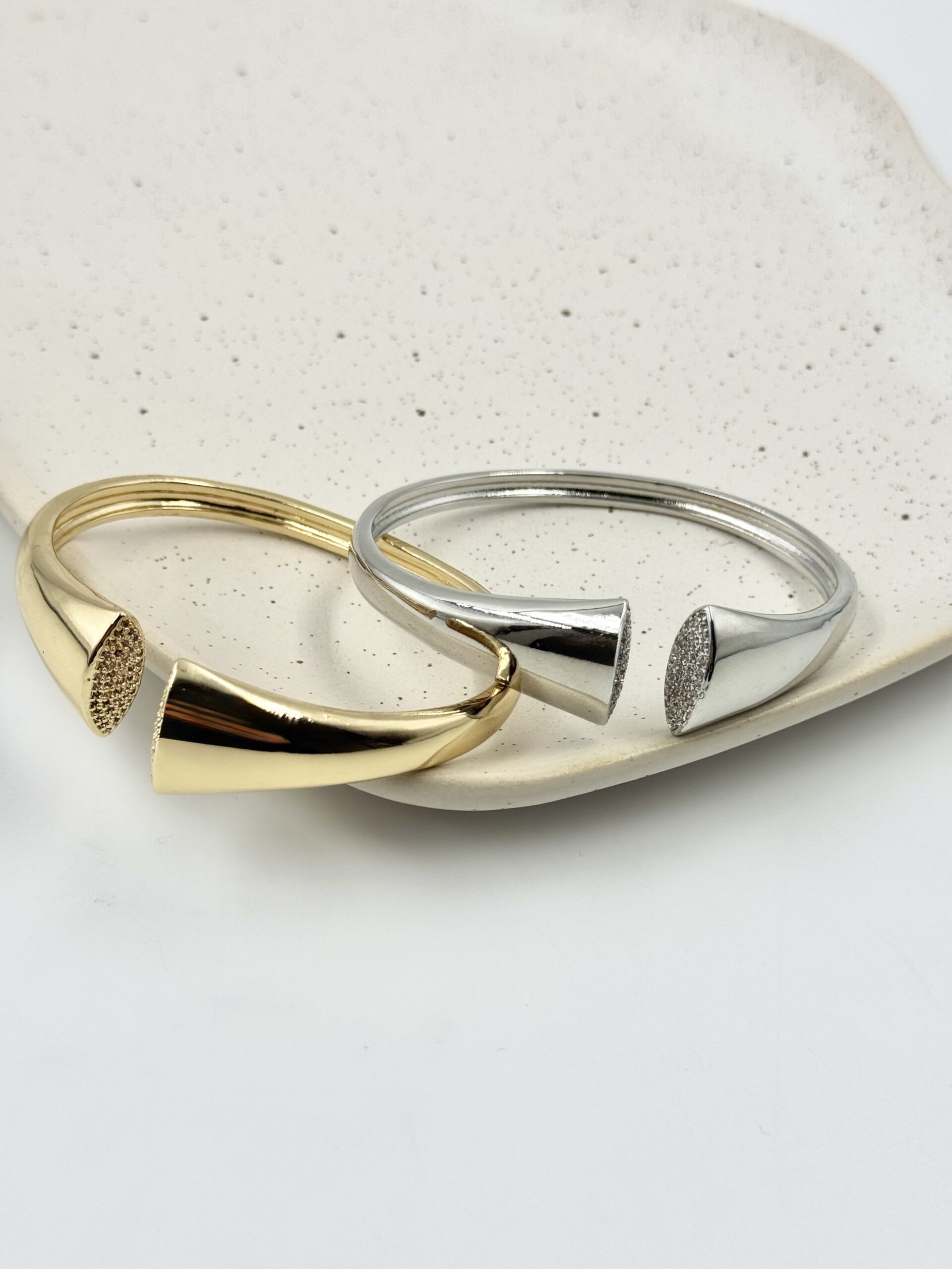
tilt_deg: -43.9
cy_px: 634
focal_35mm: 48
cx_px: 476
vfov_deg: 39.7
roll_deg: -1.7
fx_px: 1760
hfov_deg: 30.3
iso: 64
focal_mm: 6.76
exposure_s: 1/1094
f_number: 1.78
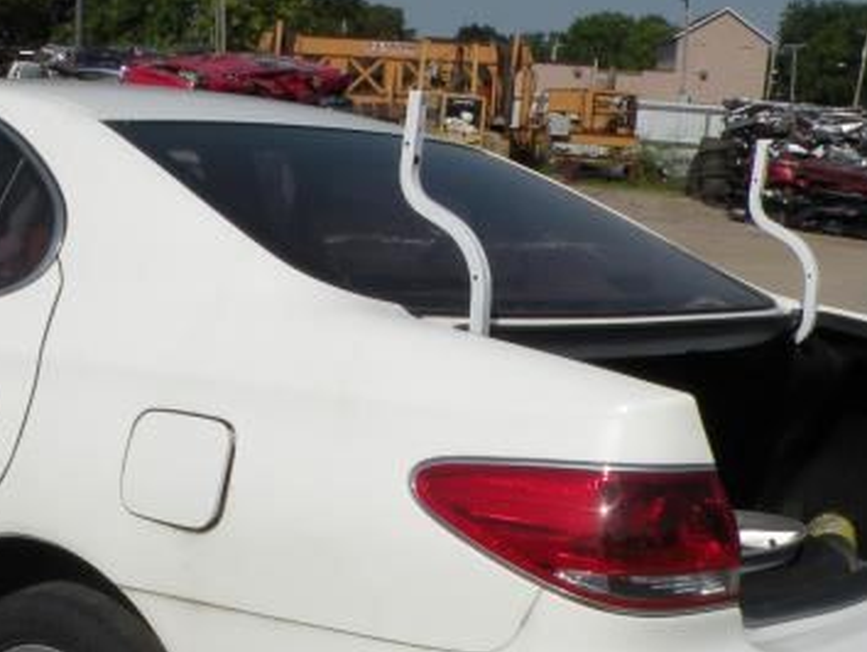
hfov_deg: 31.5
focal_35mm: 61
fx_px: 1529
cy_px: 566
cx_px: 313
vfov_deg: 23.5
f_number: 8
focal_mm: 4.7
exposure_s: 1/430
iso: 64
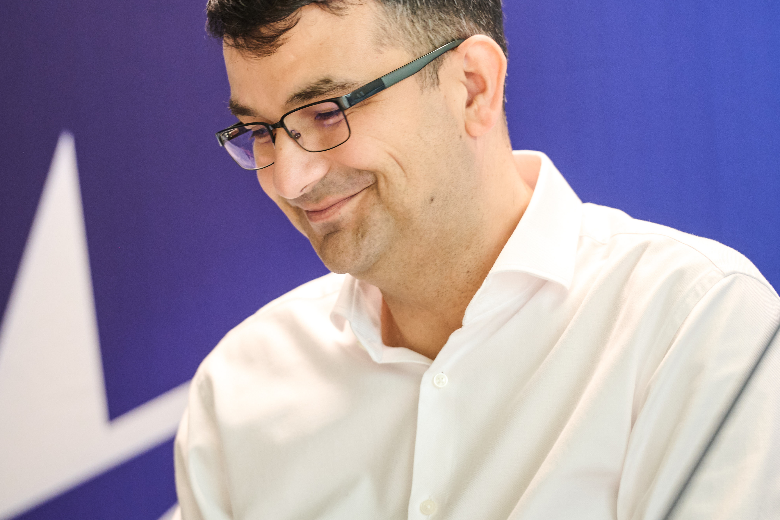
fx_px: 5850
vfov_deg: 5.1
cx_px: 397
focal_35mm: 270
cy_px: 161
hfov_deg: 7.6
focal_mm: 195
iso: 2500
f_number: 2.8
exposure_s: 1/320
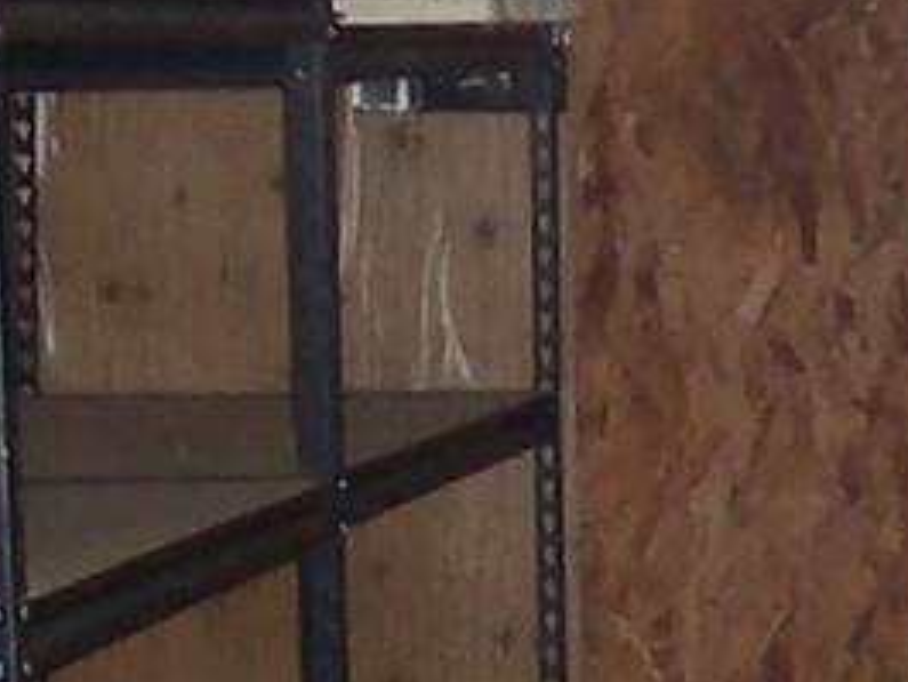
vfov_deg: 6.7
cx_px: 1069
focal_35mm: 223
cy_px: 281
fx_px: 5852
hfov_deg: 8.8
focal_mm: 5.6
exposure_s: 1/60
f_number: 2.8
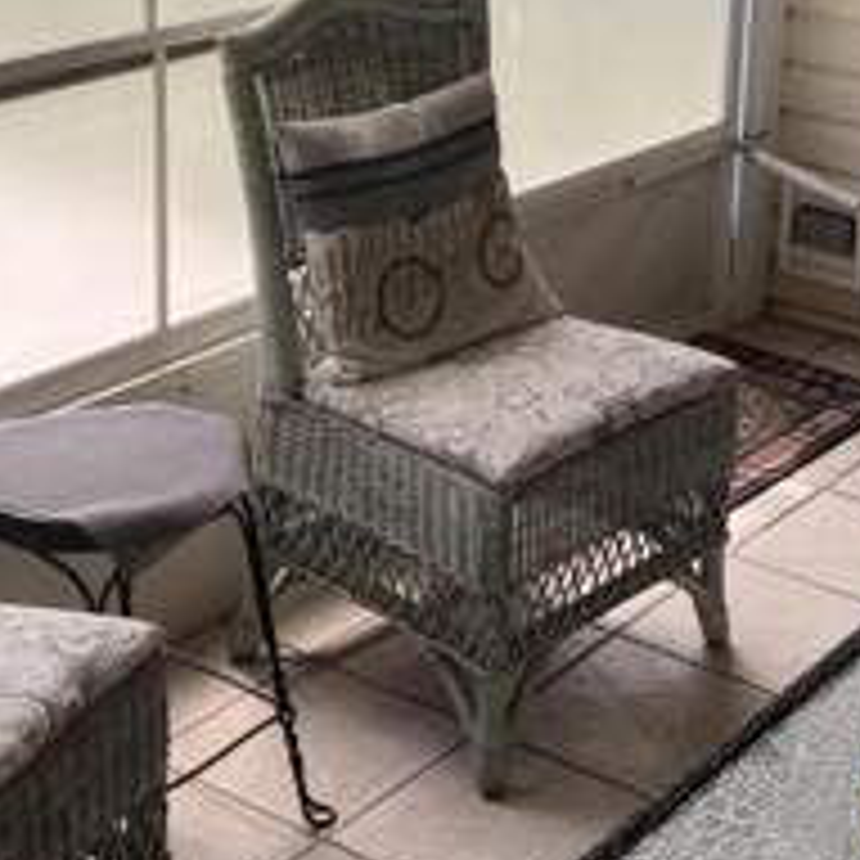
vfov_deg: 22.2
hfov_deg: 22.1
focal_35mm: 77
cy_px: 167
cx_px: 707
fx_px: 2164
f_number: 1.5
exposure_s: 1/120
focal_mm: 5.7
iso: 50
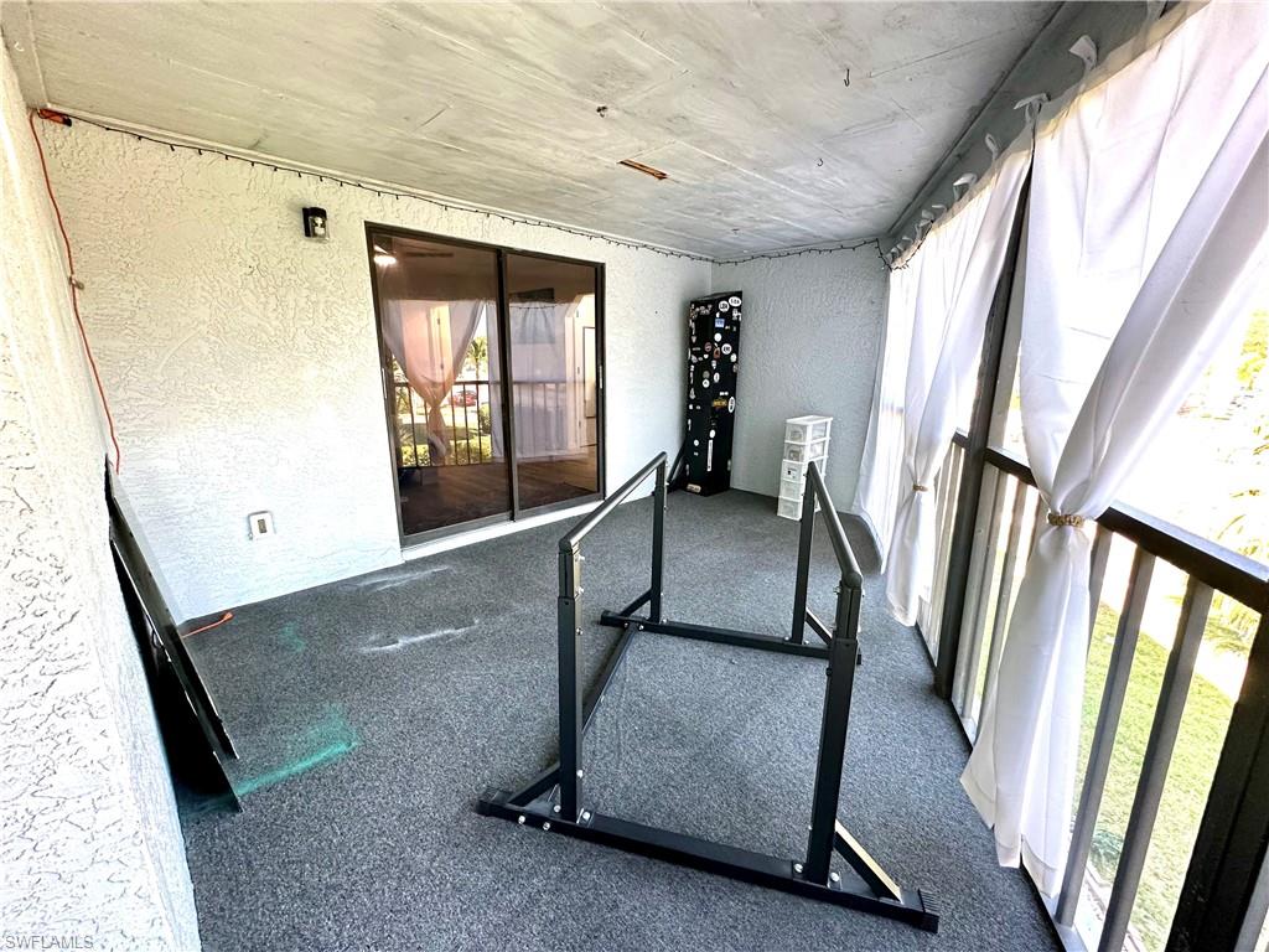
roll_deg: +0.0
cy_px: 476
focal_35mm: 14
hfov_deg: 102.1
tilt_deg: -12.9
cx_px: 634
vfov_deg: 85.7
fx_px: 513
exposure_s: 1/99
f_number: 2.2
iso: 200
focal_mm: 2.22
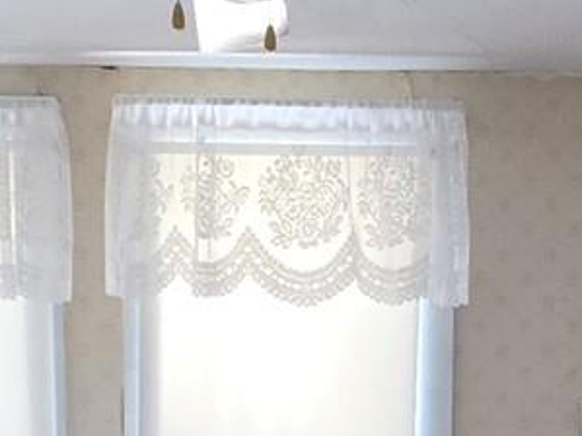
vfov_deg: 14.5
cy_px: 794
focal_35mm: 89
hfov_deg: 22.0
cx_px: 323
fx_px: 1496
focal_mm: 2.2
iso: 160
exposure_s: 1/60
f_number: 1.9
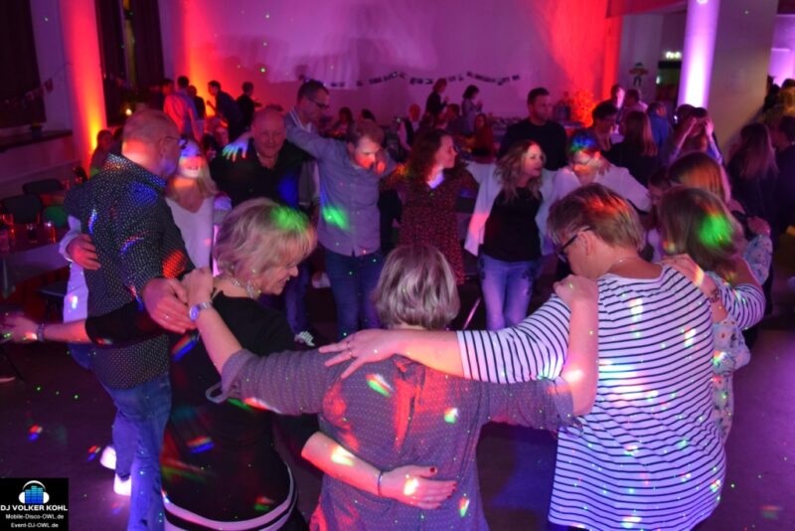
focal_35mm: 32
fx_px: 696
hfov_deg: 59.5
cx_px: 398
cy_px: 266
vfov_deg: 41.7
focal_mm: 21
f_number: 3.8
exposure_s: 1/60
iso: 2200
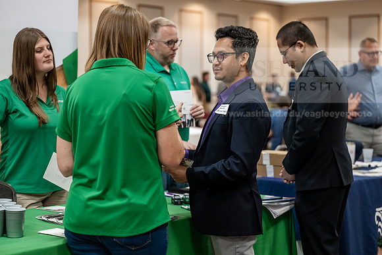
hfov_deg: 26.6
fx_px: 807
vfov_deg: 18.0
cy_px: 128
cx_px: 191
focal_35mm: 76
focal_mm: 76
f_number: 2.8
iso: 2500
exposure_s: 1/200
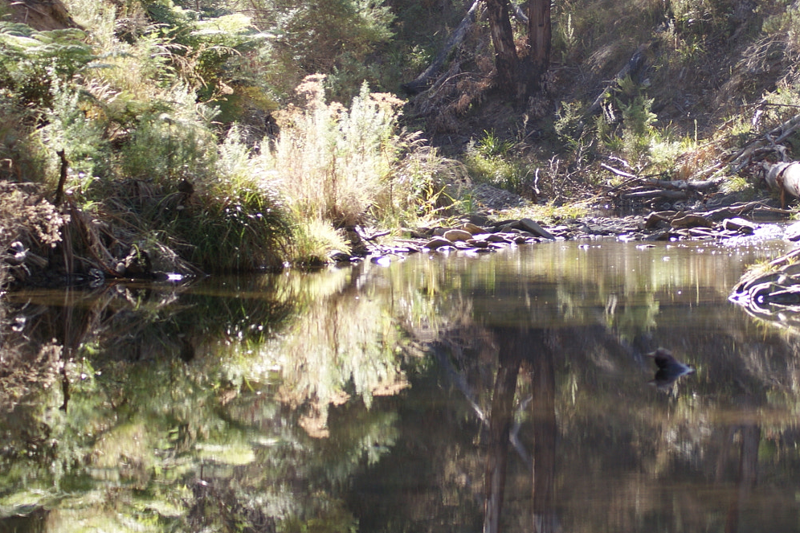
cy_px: 96
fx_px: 4109
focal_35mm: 185
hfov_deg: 11.1
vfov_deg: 7.4
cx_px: 590
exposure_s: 1/100
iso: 100
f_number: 4.5
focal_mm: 60
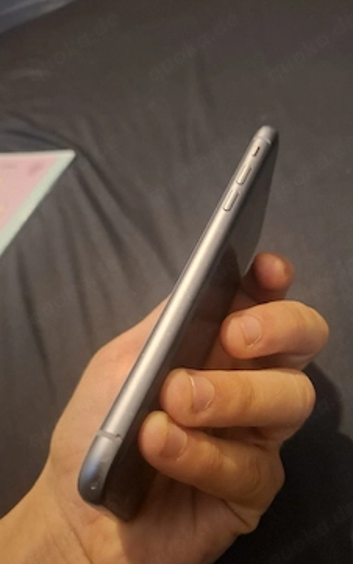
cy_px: 308
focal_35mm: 27
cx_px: 226
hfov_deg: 45.6
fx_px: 415
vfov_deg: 68.2
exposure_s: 1/25
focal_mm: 5.54
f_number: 1.8
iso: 800
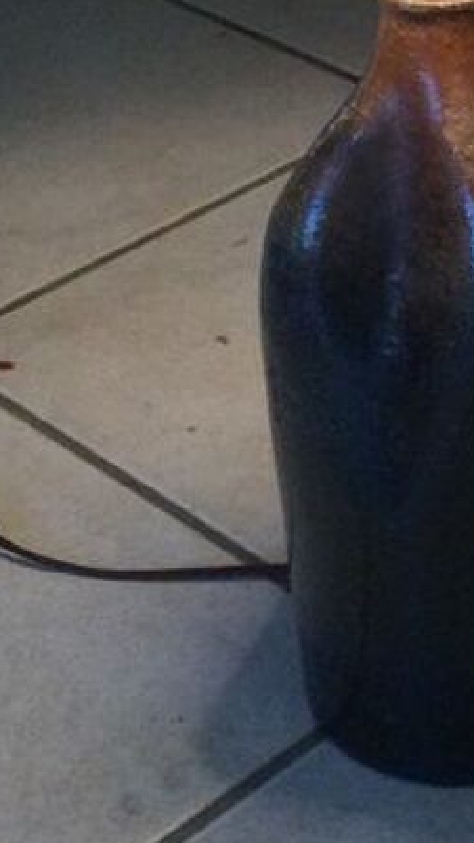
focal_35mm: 102
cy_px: 196
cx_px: 508
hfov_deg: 11.7
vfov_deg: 20.8
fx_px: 2280
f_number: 2.4
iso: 50
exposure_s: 1/33
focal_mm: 3.3
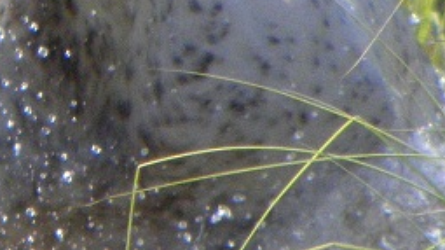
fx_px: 43650
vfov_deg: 0.3
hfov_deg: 0.6
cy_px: -87
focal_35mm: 3702
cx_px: -51
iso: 250
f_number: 5
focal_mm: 119.6
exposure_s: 1/1000
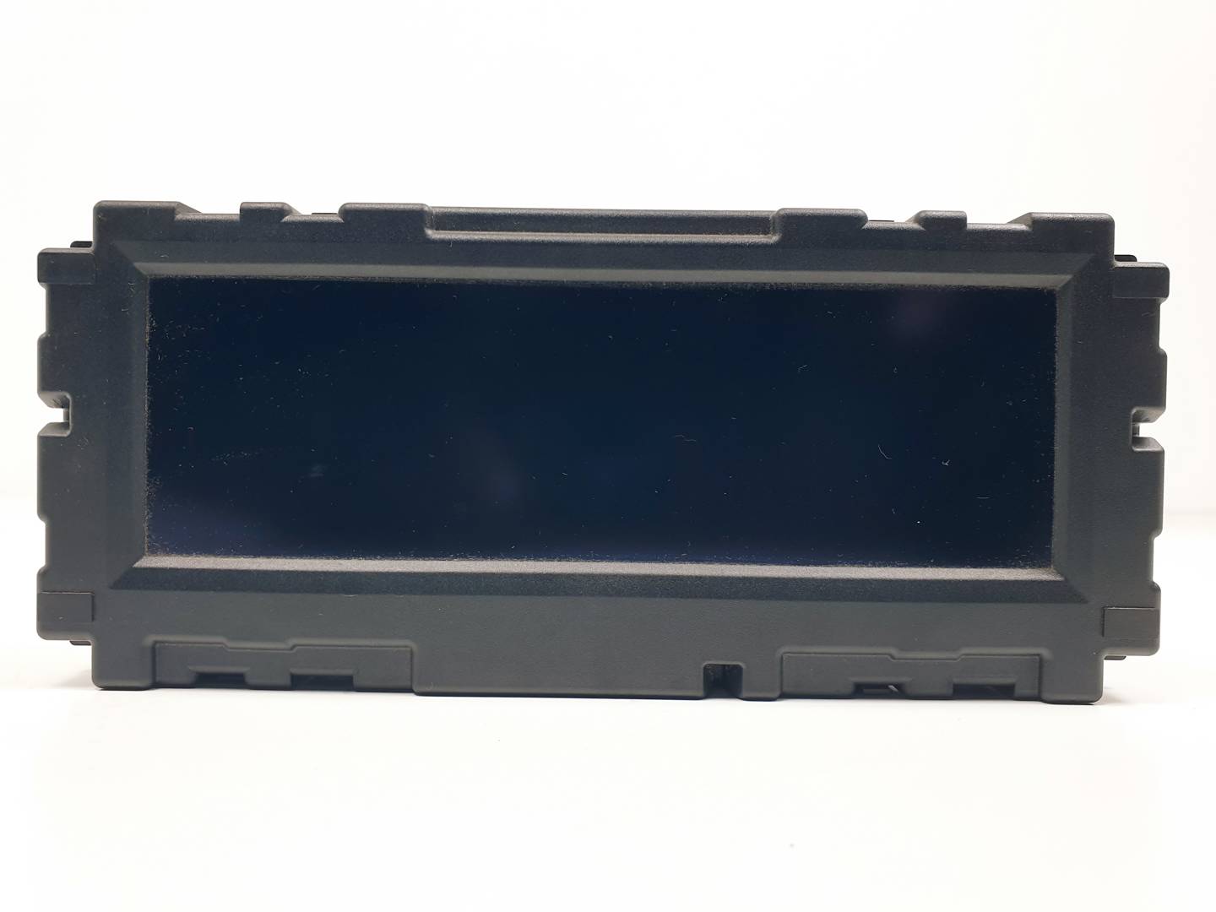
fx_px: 913
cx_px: 608
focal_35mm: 26
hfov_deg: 67.3
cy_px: 456
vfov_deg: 53.1
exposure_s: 1/152
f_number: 2.4
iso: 50
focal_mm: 4.3
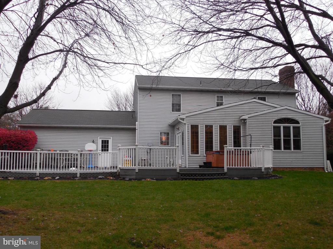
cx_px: 166
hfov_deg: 52.6
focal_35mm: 35
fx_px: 337
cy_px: 124
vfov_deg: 40.7
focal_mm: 6.3
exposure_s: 1/50
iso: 125
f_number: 3.7
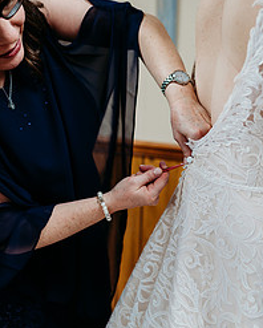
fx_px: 398
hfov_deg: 36.1
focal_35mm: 41
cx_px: 177
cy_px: 175
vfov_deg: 44.7
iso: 400
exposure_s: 1/125
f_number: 1.8
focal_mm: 24
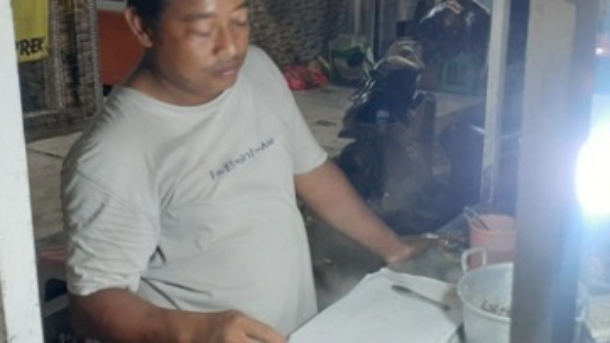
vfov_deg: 23.9
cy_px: 159
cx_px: 313
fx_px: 809
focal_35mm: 50
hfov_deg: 41.3
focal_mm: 3.6
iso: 400
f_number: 1.9
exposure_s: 1/25
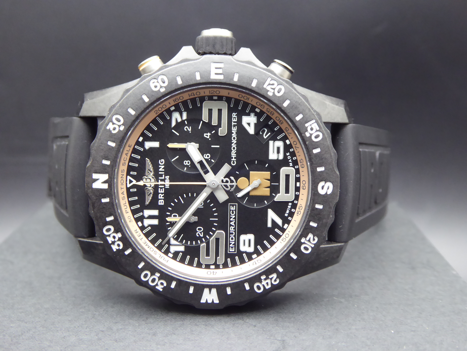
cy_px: 176
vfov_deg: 31.5
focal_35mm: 46
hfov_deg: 41.2
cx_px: 234
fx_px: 621
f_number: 3.9
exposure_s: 1/50
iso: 400
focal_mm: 7.8
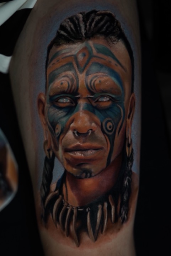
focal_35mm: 52
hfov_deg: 26.1
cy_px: 128
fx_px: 369
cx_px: 86
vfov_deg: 38.2
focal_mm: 51.9
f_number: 3.2
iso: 1000
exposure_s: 1/160
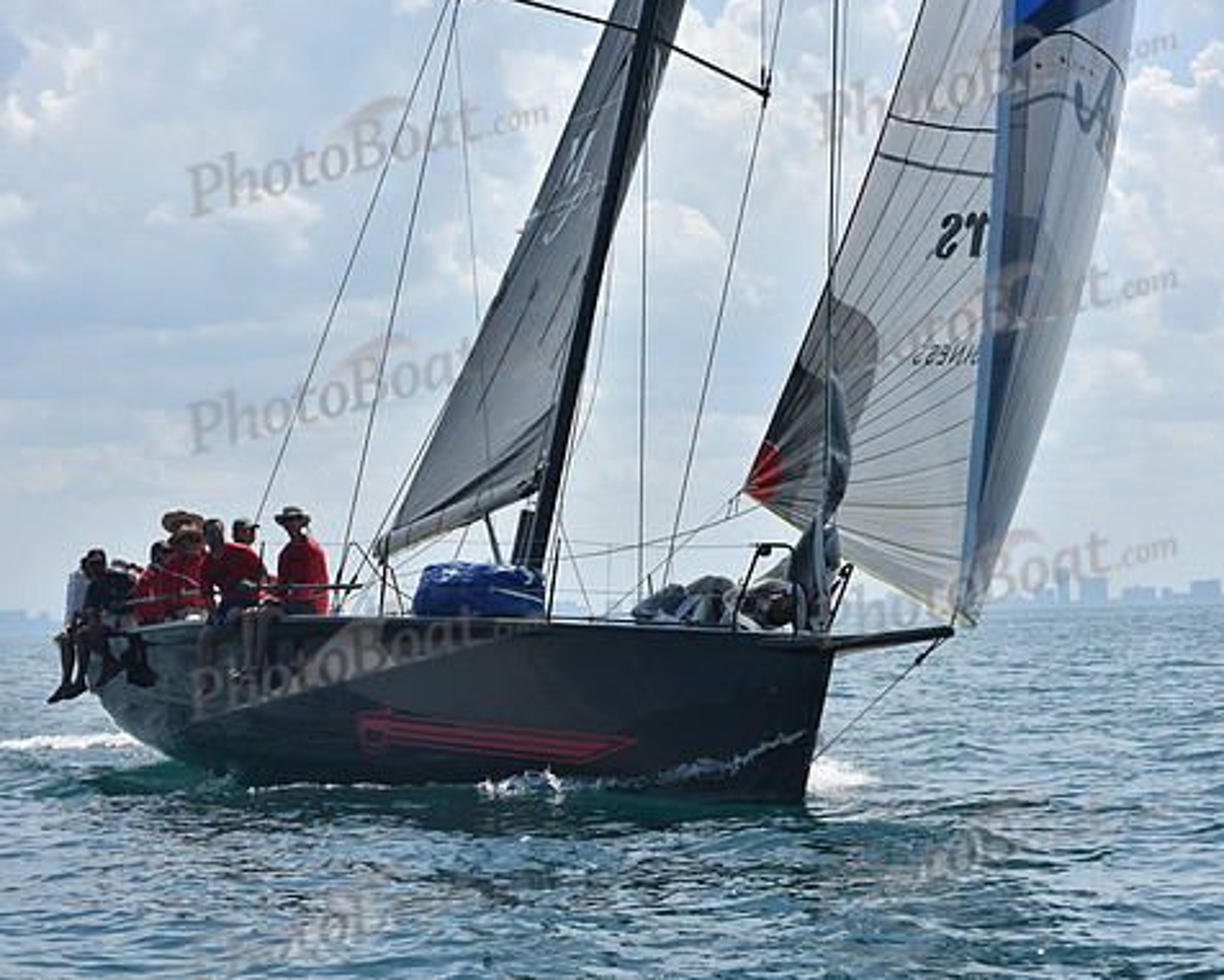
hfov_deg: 23.8
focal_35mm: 80
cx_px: 684
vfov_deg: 19.2
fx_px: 2899
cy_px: 485
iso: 250
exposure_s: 1/1250
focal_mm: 70
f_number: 8
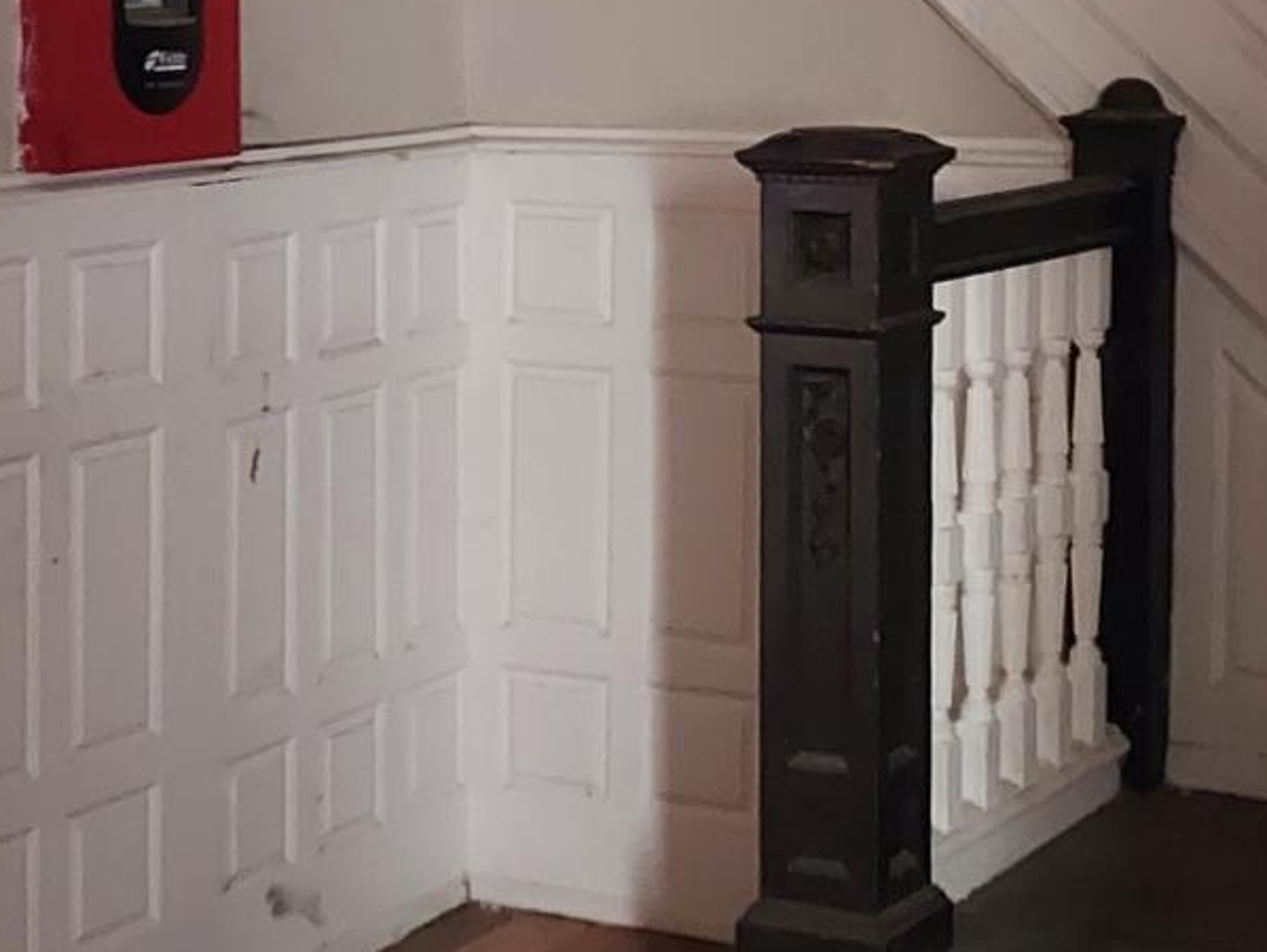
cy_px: 76
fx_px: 3003
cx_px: 751
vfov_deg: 17.7
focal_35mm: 82
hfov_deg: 23.8
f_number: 1.8
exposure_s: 1/15
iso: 1000
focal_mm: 4.6
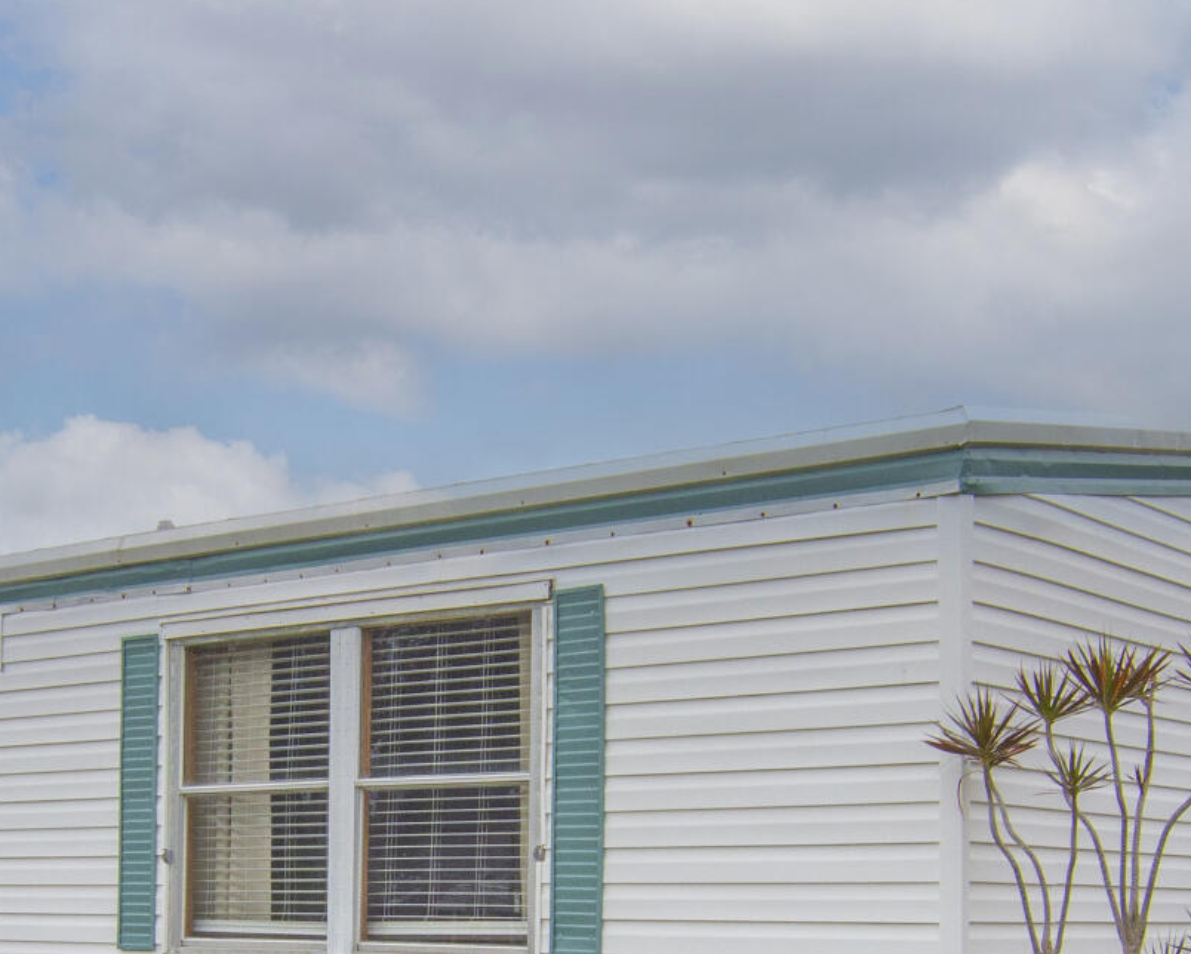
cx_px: 376
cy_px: 892
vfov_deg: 25.4
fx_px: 2037
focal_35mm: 58
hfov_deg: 32.3
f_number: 9
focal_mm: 11
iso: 320
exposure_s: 1/320
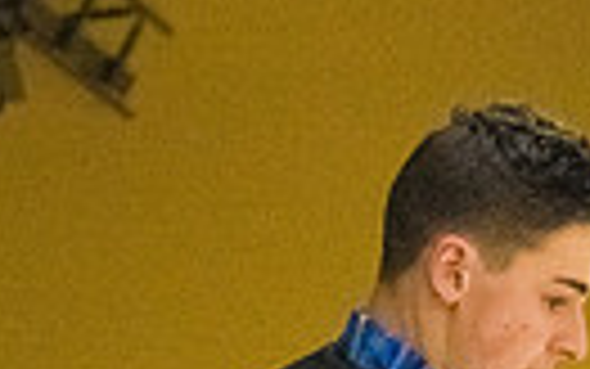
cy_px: 758
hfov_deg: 6.6
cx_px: 333
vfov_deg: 4.1
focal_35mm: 317
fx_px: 5099
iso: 10000
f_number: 4.5
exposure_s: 1/1000
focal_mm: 70
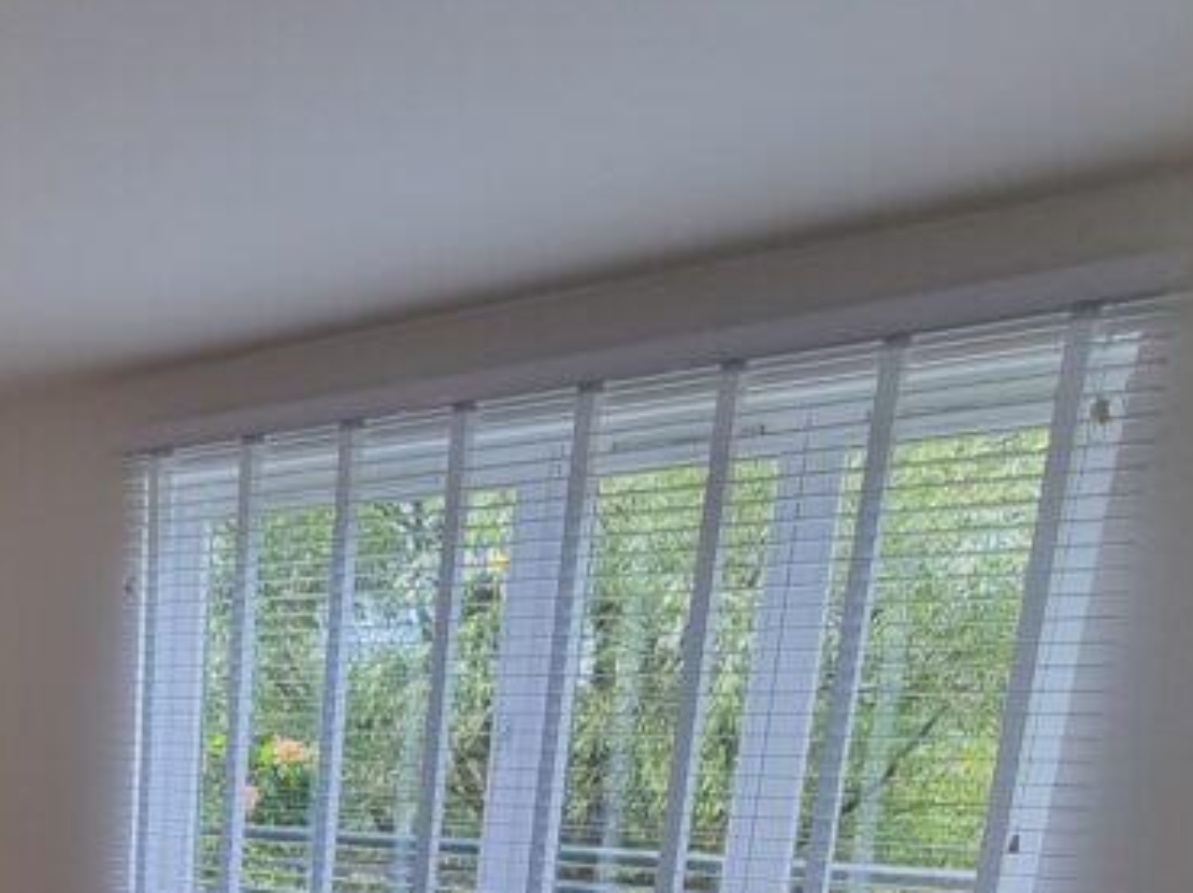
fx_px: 1240
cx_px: -6
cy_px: 1045
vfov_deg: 33.1
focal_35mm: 36
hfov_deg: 43.8
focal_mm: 2.2
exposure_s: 1/100
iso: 64
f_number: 2.2
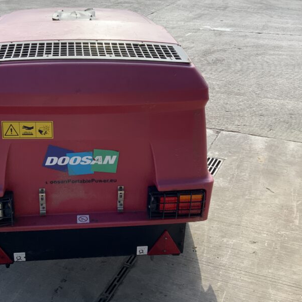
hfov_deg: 38.1
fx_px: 434
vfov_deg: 38.3
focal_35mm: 44
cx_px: 112
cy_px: 136
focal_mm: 3
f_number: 1.8
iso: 16
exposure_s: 1/816
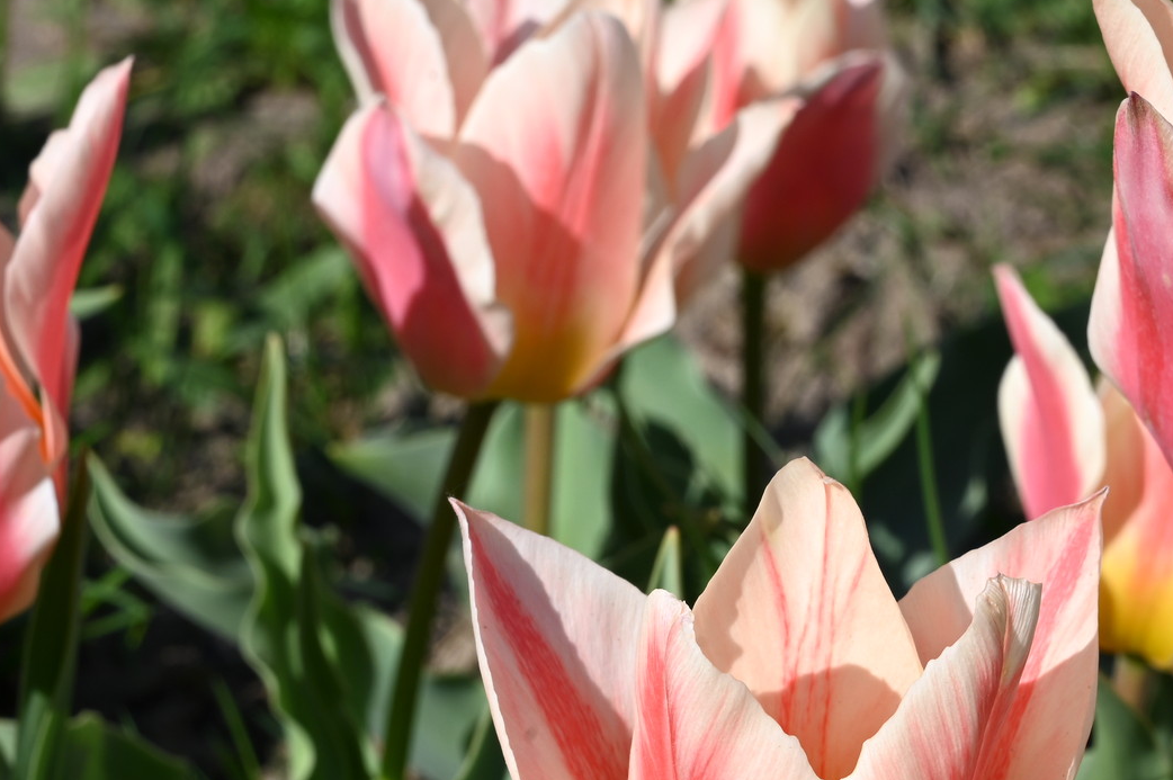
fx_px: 4200
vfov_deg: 10.6
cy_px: 495
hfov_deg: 15.9
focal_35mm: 129
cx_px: 681
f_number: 16
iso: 100
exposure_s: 1/100
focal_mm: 70
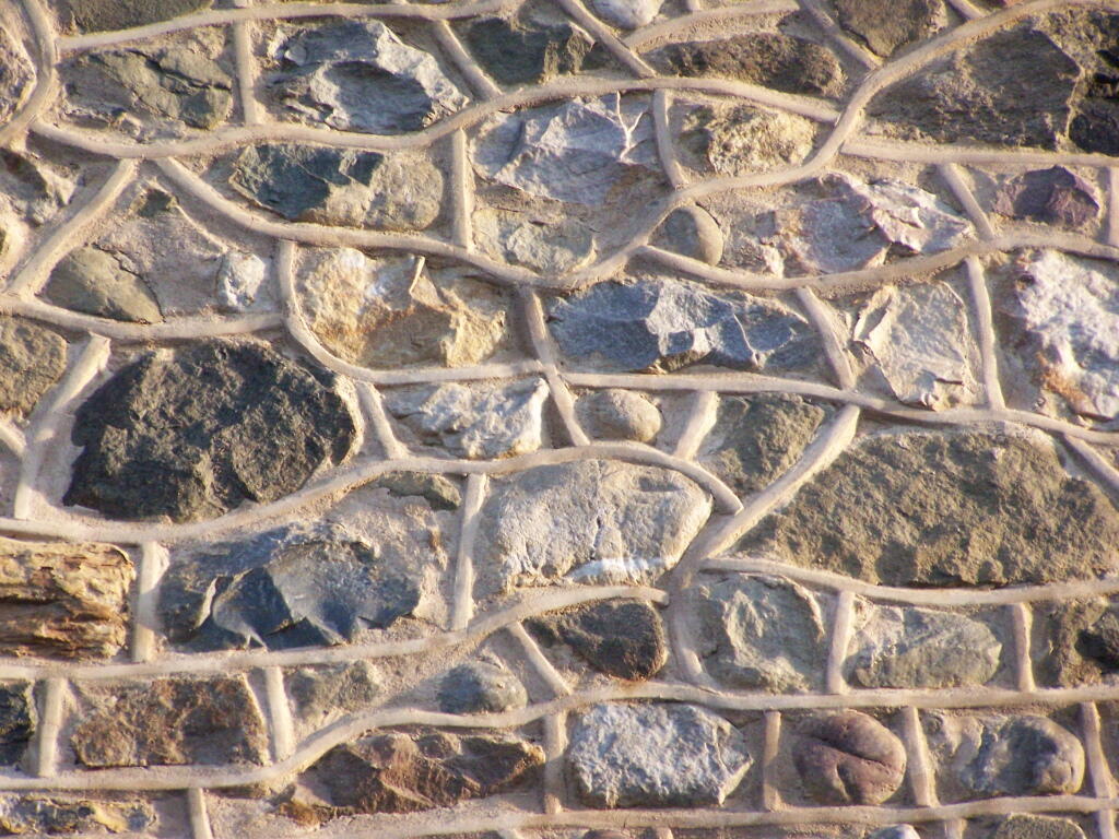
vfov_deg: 5.2
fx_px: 9310
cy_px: 420
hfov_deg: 6.9
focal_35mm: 288
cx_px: 560
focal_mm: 47.7
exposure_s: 1/640
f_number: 3.6
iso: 400
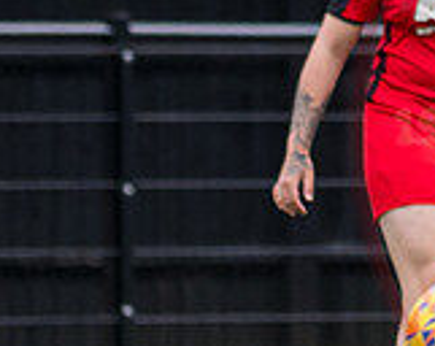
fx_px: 20832
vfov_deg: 1.0
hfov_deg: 1.2
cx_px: 1067
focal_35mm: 1622
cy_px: 436
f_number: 2
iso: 200
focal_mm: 135
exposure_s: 1/4000
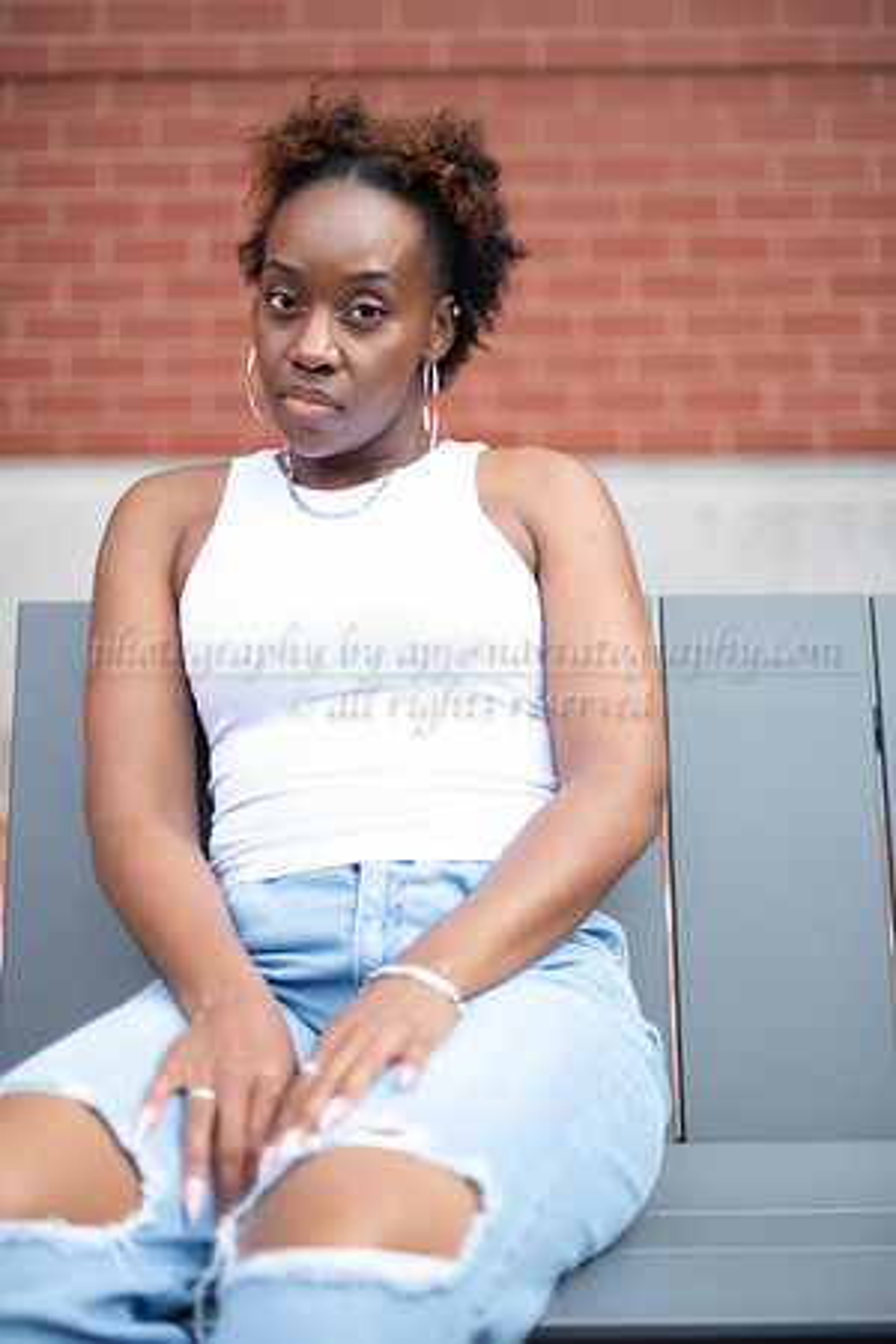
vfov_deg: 39.6
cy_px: 672
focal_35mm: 50
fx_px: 1867
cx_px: 448
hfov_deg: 27.0
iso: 400
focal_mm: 50
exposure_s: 1/2500
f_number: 1.4
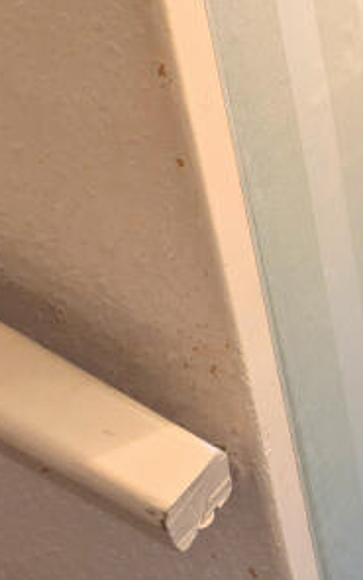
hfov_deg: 19.1
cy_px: 60
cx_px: 710
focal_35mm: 44
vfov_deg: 41.7
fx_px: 696
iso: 61
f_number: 1.7
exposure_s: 1/50
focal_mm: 2.02
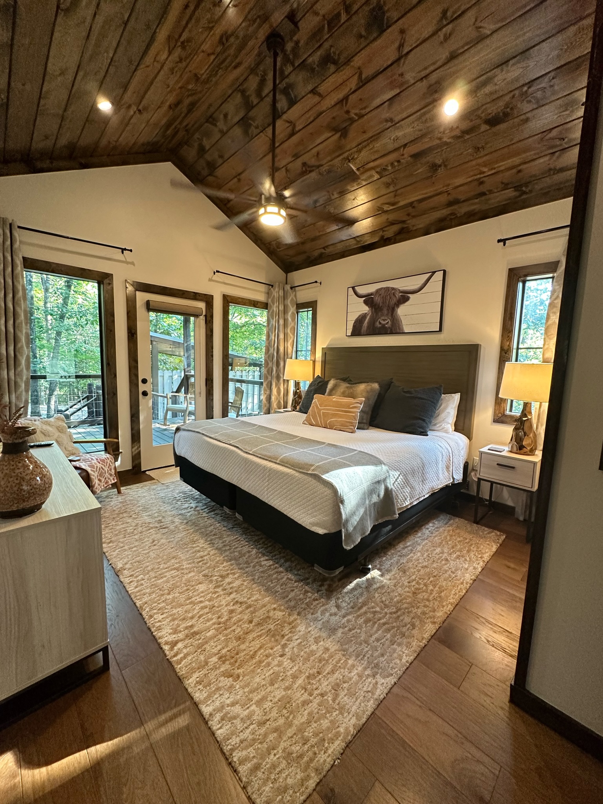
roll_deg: -1.6
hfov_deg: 85.7
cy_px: 402
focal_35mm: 14
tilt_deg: -7.0
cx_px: 302
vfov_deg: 102.1
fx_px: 325
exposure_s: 1/60
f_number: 2.2
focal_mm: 2.22
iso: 250
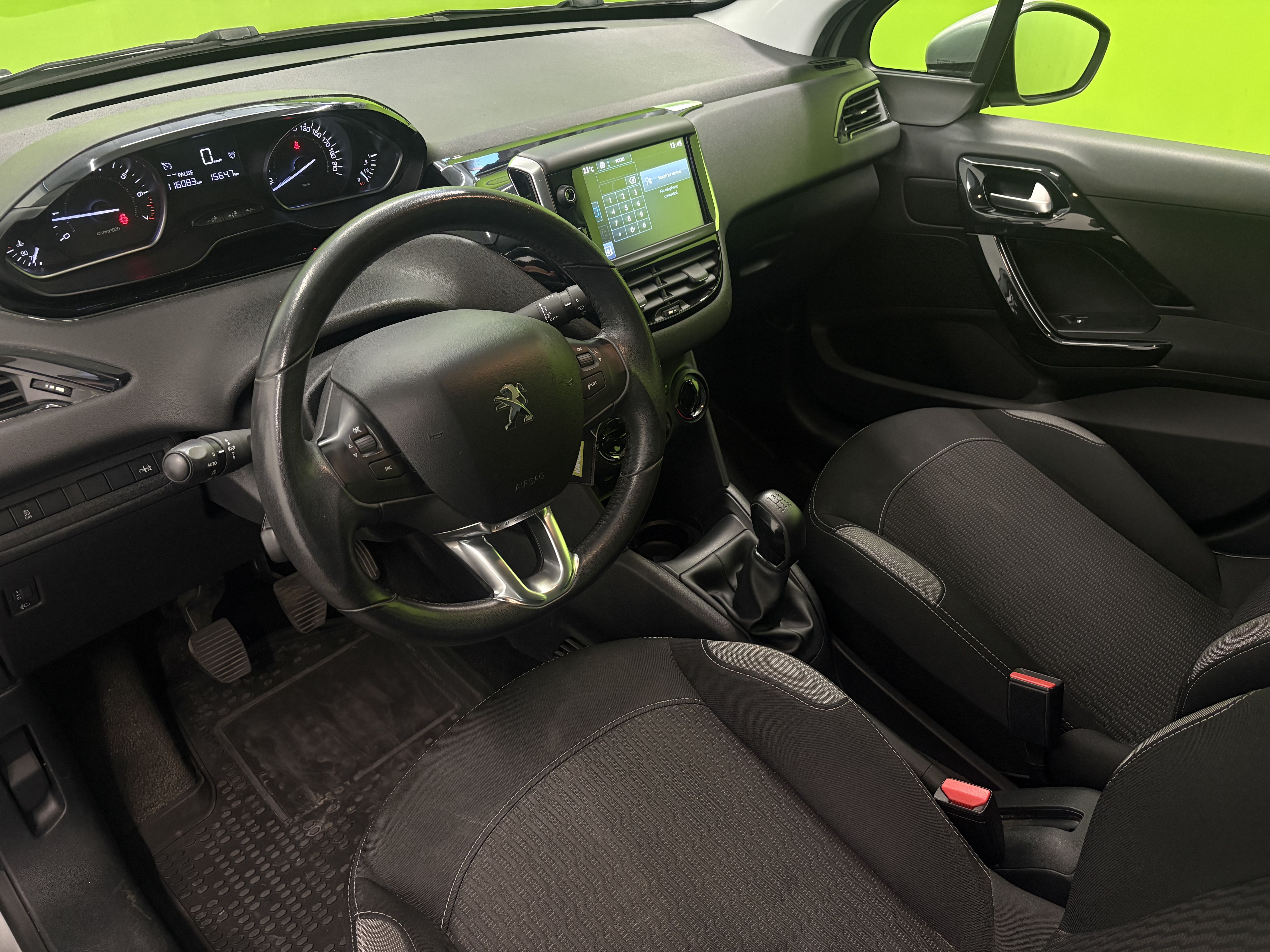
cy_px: 476
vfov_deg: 53.1
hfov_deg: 67.3
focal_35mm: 26
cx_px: 635
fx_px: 954
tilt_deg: -35.9
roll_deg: -3.1
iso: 250
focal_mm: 5.96
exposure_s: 1/50
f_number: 1.6
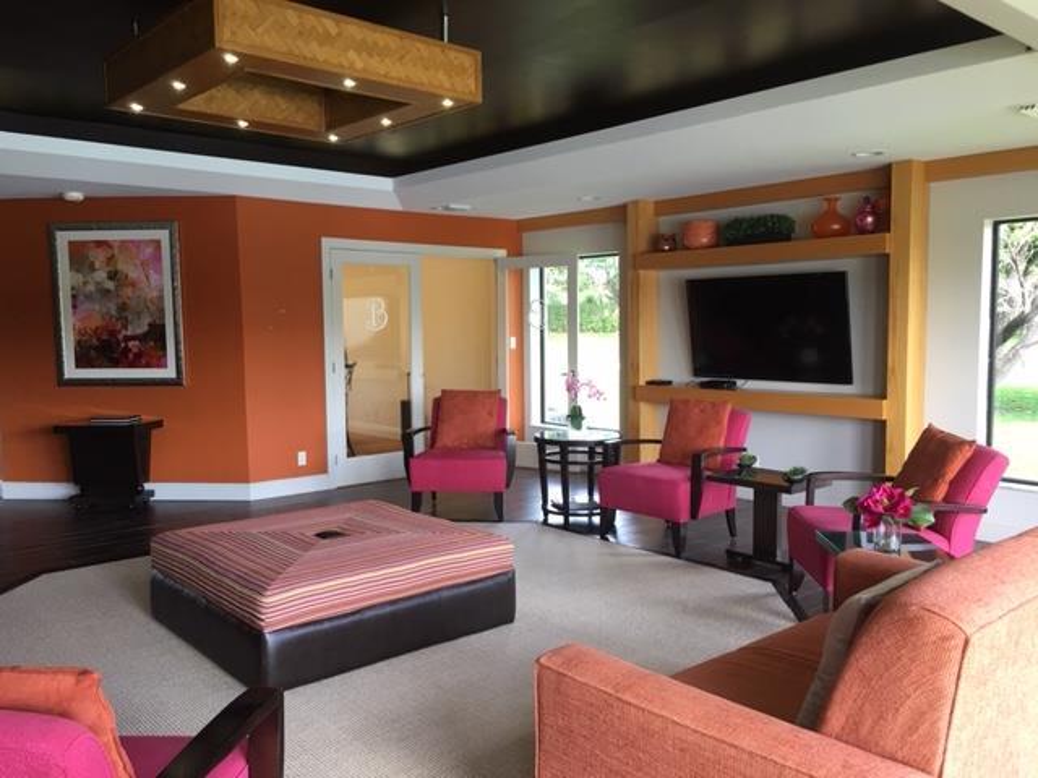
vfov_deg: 48.2
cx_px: 519
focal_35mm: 29
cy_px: 389
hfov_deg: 61.7
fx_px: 870
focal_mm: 4.15
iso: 25
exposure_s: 1/15
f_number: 2.2
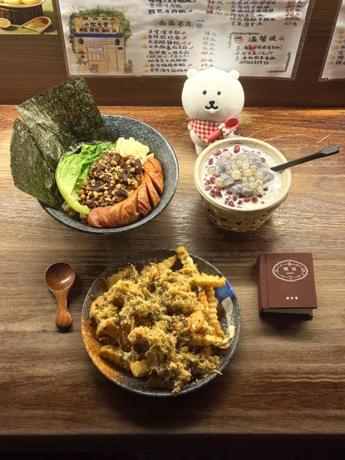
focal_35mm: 48
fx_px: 638
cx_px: 172
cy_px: 230
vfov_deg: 39.7
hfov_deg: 30.3
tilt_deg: -56.8
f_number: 1.78
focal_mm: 6.76
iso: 250
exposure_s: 1/50
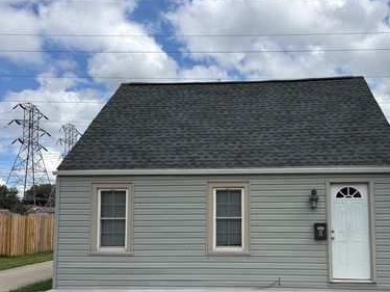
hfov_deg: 56.1
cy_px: 190
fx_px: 360
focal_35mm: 32
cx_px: 244
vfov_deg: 43.6
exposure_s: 1/5319
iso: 80
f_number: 1.78
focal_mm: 6.76
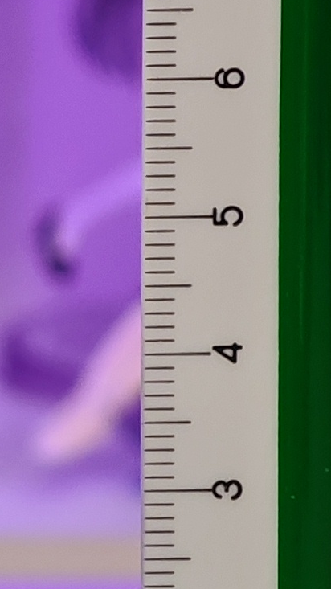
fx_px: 6058
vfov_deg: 5.6
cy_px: 168
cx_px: -312
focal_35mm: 388
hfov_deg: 3.1
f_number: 2.4
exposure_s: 1/25
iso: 800
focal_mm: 7.48
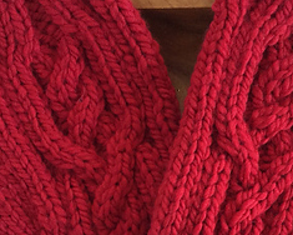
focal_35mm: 77
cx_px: 185
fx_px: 668
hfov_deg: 24.7
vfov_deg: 19.7
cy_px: 195
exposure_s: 1/15
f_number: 2.2
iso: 125
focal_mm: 4.15
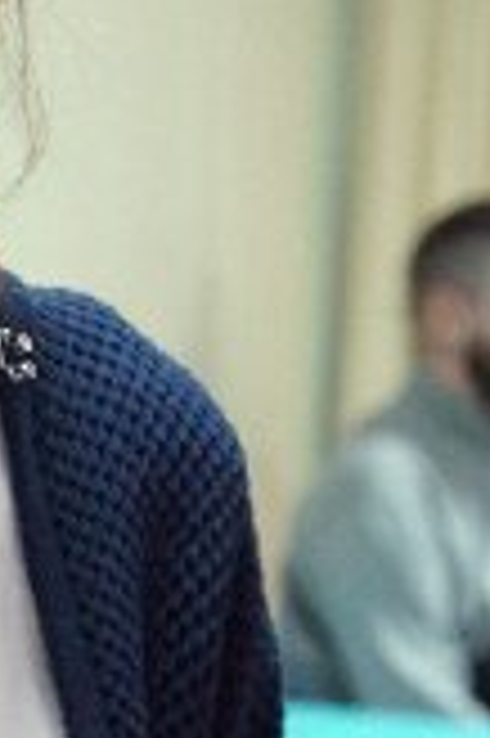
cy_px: 486
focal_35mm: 217
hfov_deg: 6.2
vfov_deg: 9.5
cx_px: -389
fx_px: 4439
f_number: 4.5
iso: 3200
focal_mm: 37
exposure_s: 1/50
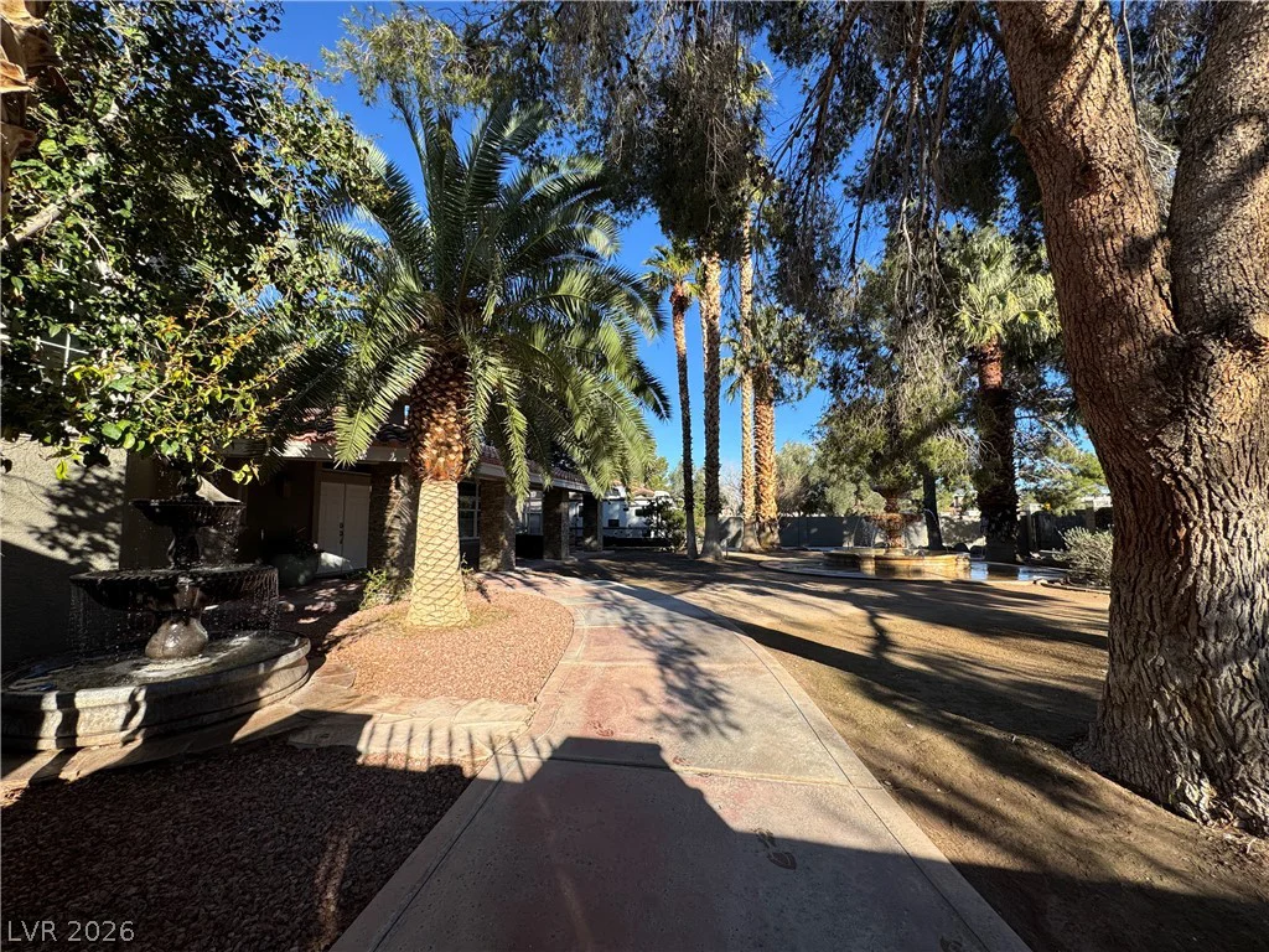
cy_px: 476
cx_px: 634
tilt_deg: +4.4
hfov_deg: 102.1
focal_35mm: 14
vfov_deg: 85.7
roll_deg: +0.3
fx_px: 513
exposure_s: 1/944
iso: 40
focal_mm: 2.22
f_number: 2.2
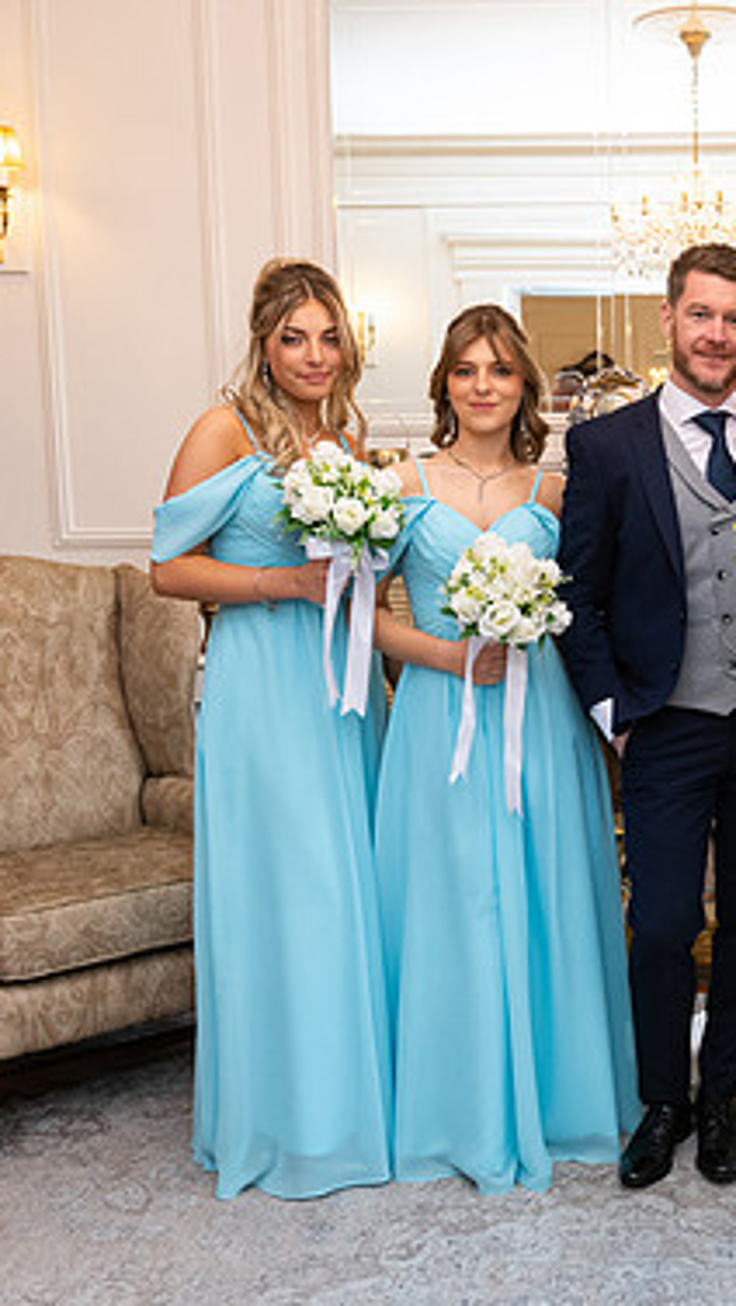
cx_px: 733
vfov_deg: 46.4
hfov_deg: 25.8
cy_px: 665
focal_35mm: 44
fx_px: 1524
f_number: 5
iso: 640
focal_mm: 26
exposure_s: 1/160
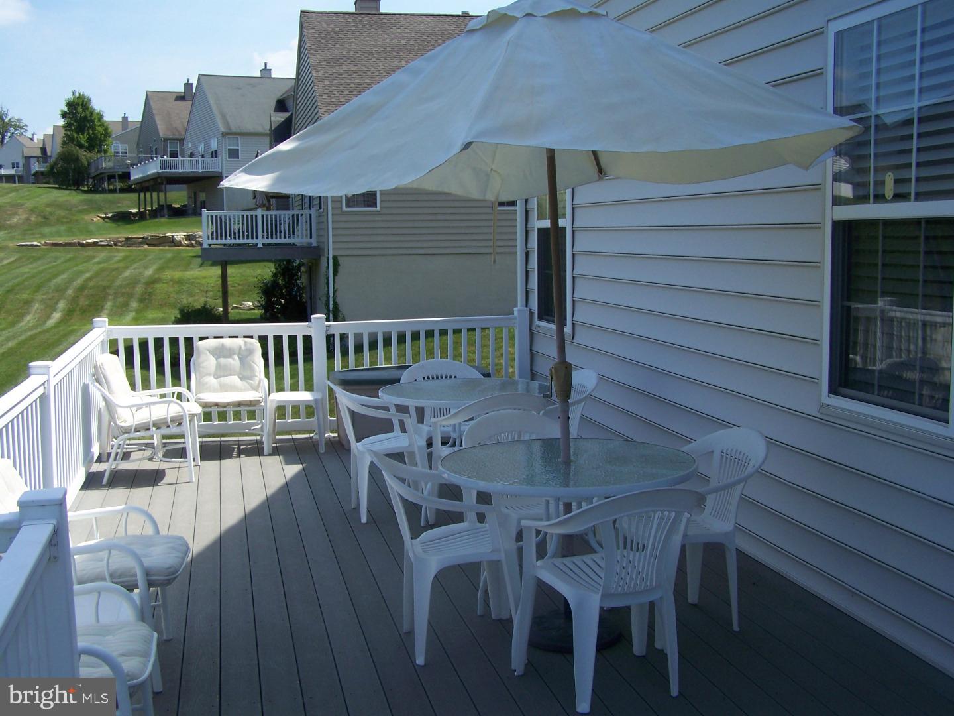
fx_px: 1047
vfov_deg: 37.7
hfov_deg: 49.0
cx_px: 477
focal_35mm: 38
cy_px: 358
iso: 64
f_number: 4
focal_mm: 6.3
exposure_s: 1/500
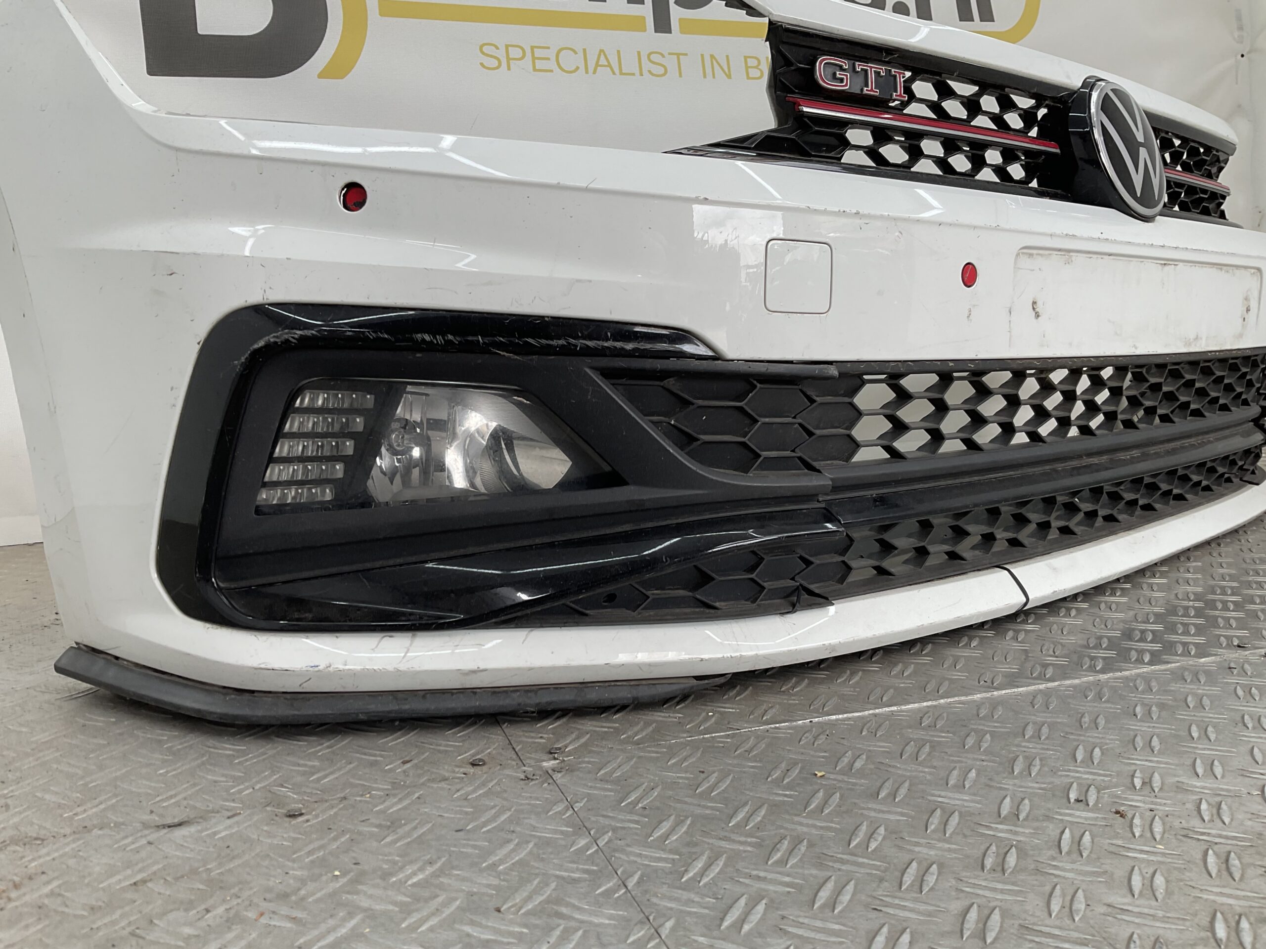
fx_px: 1061
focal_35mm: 29
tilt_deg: -7.3
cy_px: 474
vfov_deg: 48.2
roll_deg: +2.1
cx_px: 633
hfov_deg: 61.7
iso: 16
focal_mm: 3
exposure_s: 1/122
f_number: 1.8
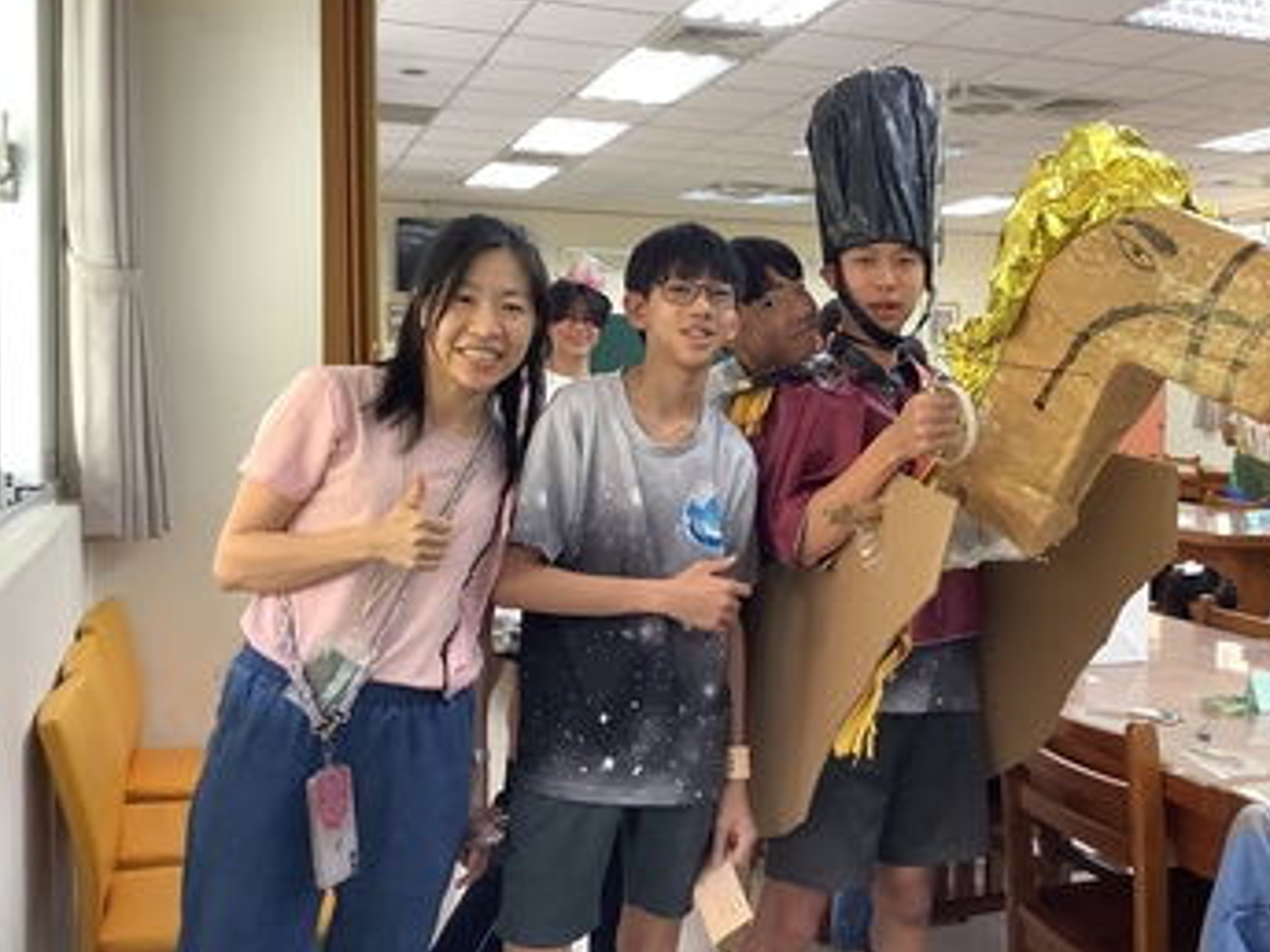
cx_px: 735
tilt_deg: -4.6
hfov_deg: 51.1
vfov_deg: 39.6
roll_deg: -0.4
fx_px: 1321
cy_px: 446
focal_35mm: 36
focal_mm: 3.3
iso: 125
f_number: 2.4
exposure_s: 1/60
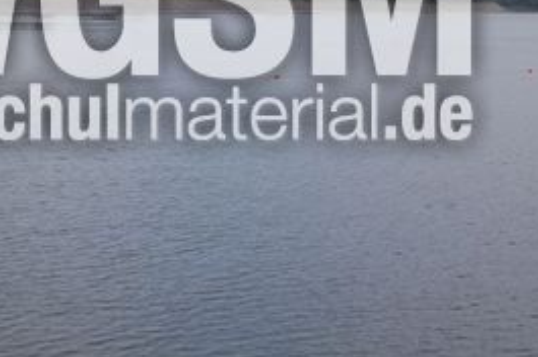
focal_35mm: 87
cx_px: 126
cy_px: 22
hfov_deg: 23.1
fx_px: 1299
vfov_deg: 15.5
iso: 200
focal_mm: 30
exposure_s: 1/250
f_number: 10
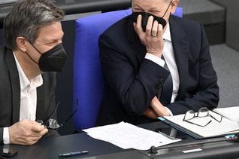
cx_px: 81
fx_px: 3009
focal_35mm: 454
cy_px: 63
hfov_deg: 4.5
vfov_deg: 3.0
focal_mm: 320
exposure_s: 1/320
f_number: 5.6
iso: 8000
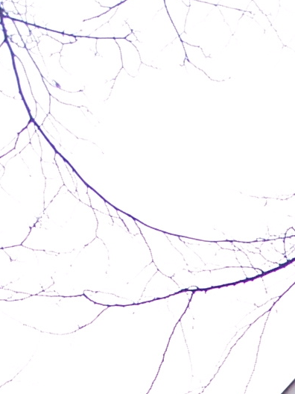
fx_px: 2659
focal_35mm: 234
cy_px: 857
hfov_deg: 6.2
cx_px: 562
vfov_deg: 8.0
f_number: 3
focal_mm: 8
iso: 80
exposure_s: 1/160
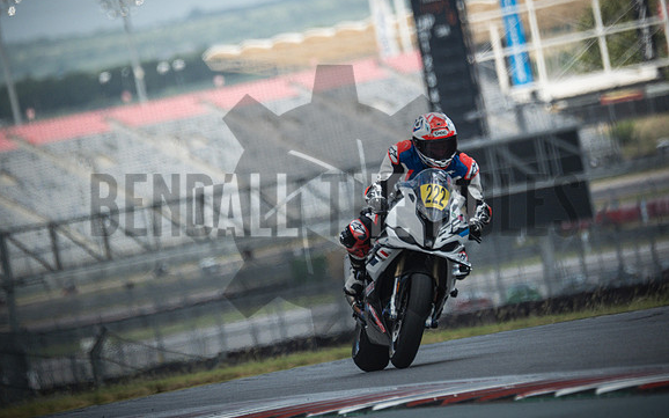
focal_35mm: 614
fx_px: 11193
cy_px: 207
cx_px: 334
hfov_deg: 3.4
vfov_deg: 2.1
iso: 1250
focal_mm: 400
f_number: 5.6
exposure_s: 1/2000
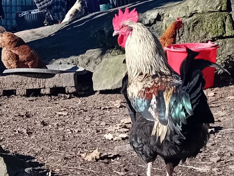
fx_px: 176
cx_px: 117
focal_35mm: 26
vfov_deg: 53.1
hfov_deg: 67.3
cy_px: 88
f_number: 1.8
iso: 125
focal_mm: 3.98
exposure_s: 1/303
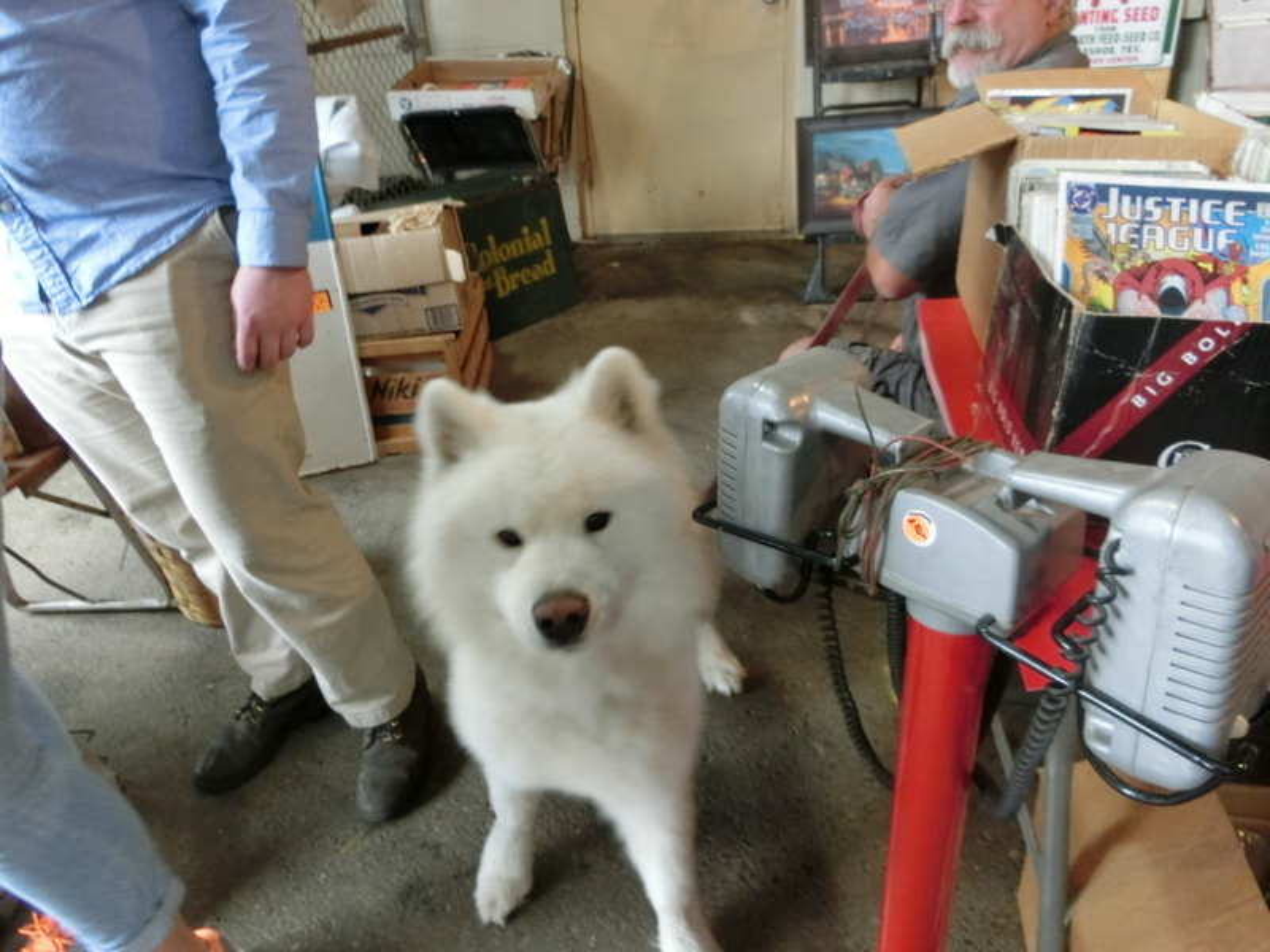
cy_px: 476
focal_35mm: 25
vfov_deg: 54.9
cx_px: 635
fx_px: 917
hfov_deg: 69.4
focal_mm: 4.5
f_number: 3.5
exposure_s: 1/25
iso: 400
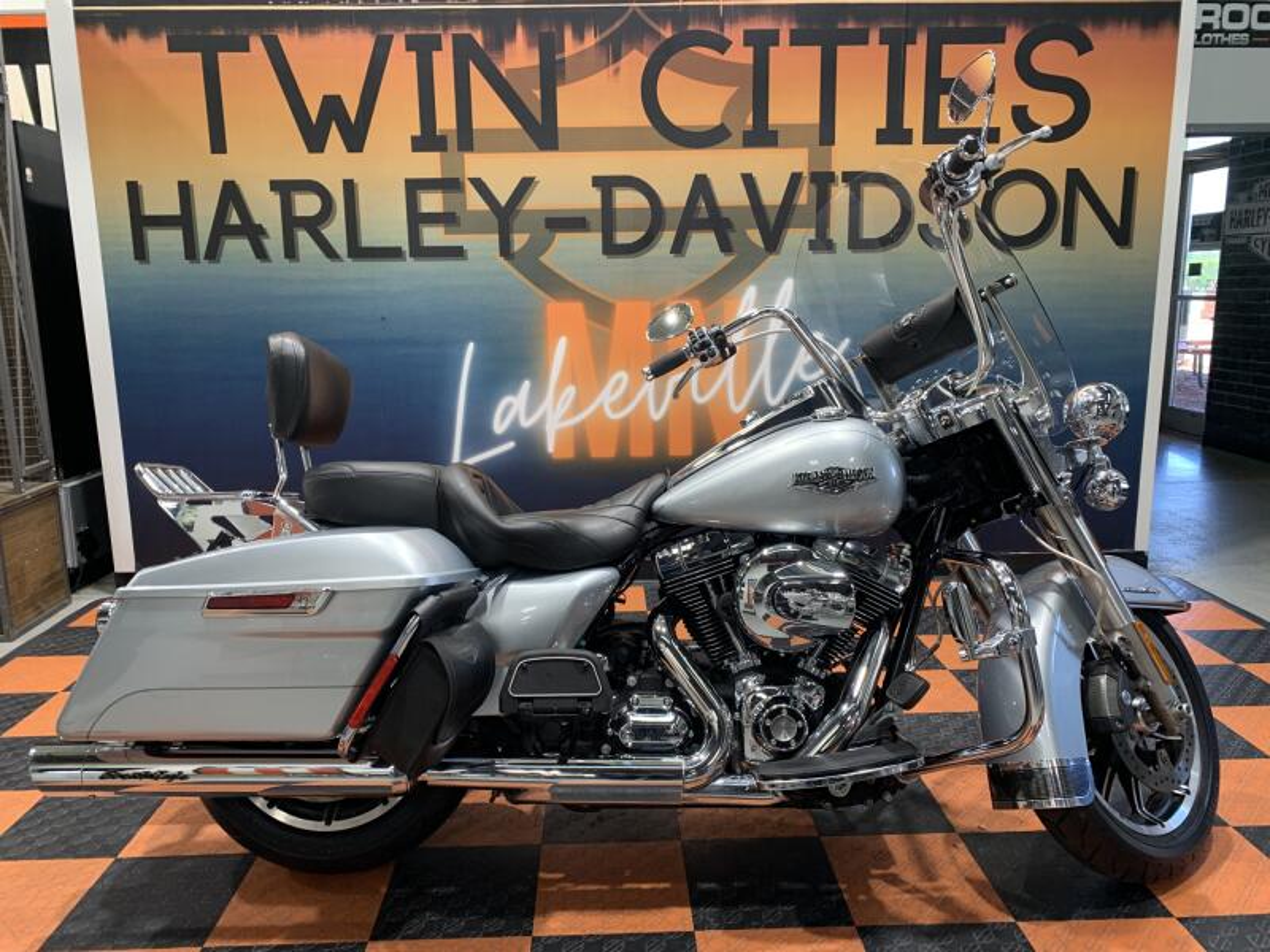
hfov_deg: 67.3
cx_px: 635
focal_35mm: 26
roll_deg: -0.2
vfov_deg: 53.1
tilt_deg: -11.5
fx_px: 954
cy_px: 476
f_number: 1.8
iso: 64
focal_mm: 4.25
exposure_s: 1/60
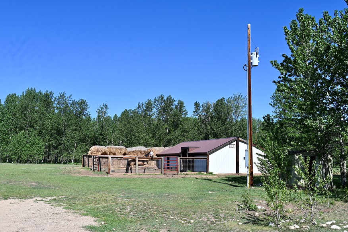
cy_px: 140
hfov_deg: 46.7
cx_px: 187
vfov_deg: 32.1
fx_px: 402
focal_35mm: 42
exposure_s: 1/400
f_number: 7.1
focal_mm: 33.5
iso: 100
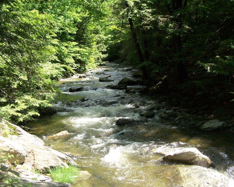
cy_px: 93
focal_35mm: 40
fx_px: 277
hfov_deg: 45.8
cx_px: 121
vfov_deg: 37.3
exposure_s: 1/800
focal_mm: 6.3
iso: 400
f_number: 4
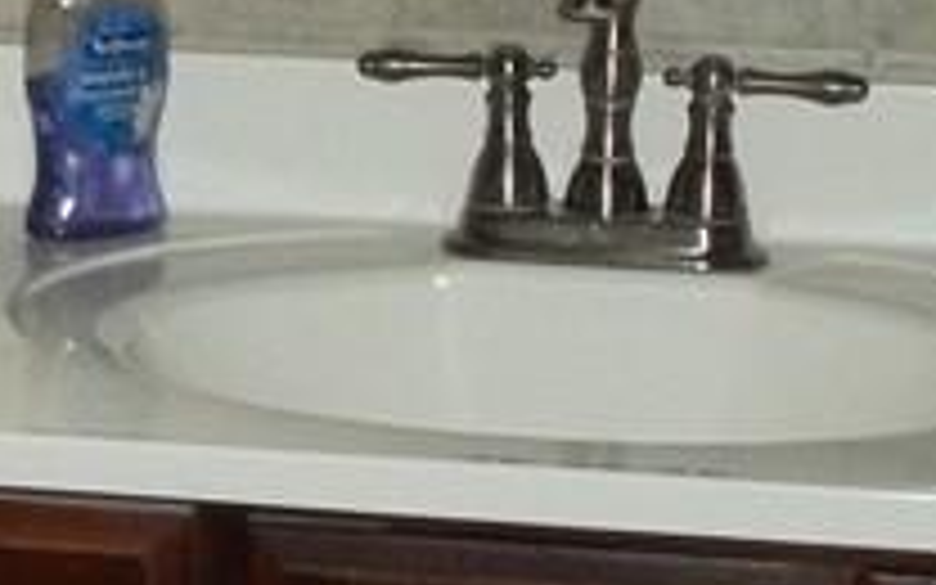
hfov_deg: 12.0
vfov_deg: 7.6
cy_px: 122
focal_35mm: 172
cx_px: -40
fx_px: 4388
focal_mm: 5.9
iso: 160
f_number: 3.3
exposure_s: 1/30
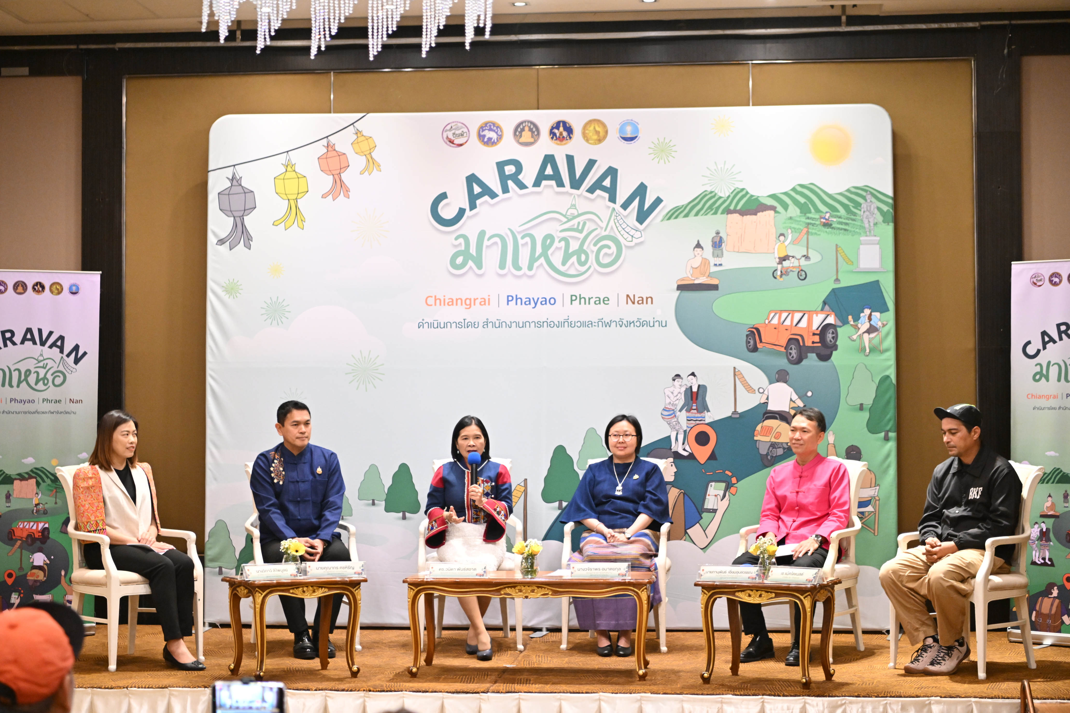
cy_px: 356
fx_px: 1783
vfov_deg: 22.6
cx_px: 535
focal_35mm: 60
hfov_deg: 33.4
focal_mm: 60
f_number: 2.8
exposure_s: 1/100
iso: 3200
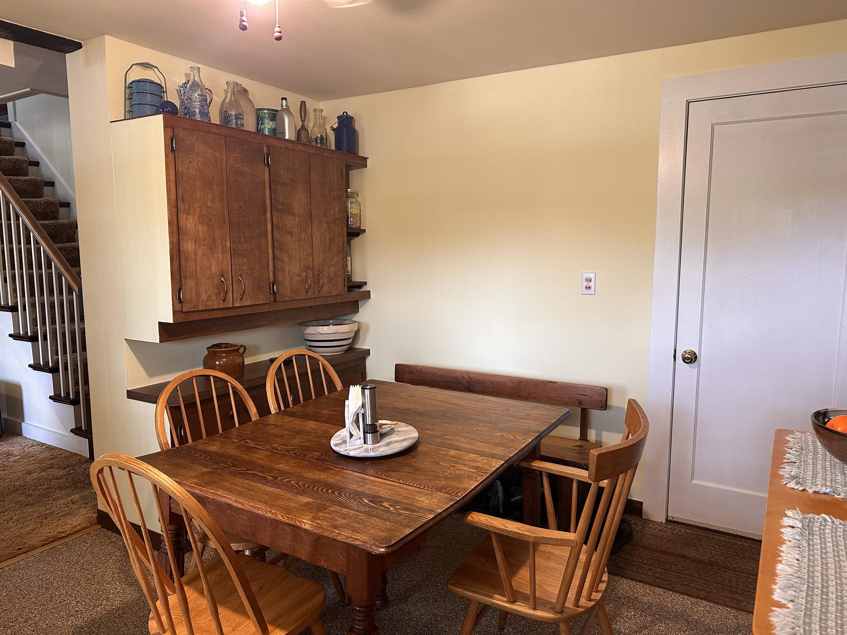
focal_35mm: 24
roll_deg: -0.4
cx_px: 424
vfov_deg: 56.8
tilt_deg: -7.3
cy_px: 318
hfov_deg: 71.6
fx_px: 587
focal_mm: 6.86
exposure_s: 1/60
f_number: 1.78
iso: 200
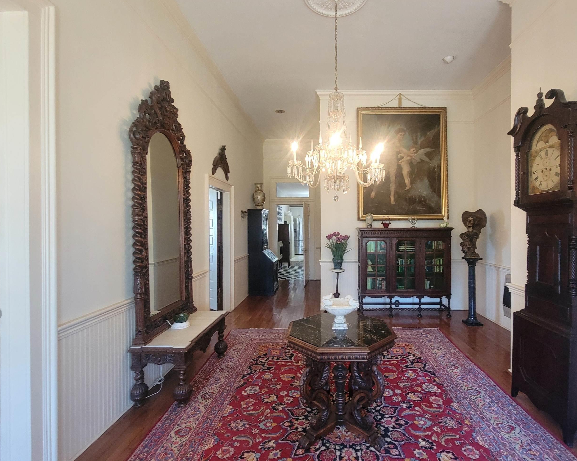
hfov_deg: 92.6
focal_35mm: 16
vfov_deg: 80.3
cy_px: 222
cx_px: 325
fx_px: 273
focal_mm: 2.2
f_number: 2.2
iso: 400
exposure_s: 1/40
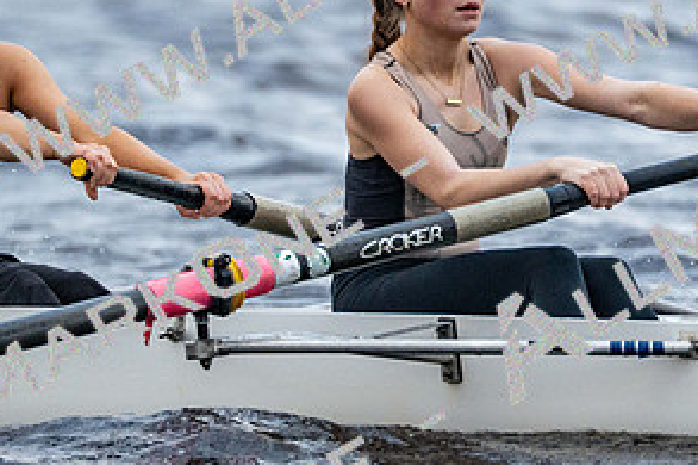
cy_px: 180
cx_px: 293
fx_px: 23020
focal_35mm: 1188
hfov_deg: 1.7
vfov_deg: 1.2
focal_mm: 600
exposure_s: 1/1600
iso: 4000
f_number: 6.3
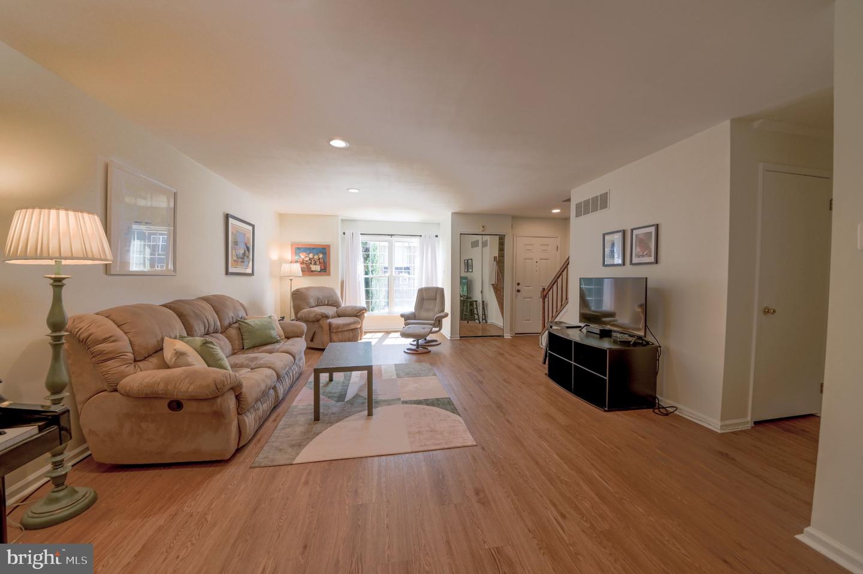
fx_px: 287
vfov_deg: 89.9
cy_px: 287
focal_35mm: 12
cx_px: 432
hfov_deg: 112.7
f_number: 9
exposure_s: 1/125
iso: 200
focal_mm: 12
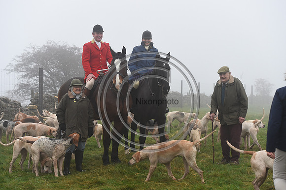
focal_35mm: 70
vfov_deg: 19.4
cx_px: 143
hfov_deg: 28.9
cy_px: 95
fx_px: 556
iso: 1800
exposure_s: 1/640
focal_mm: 70
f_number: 4.5
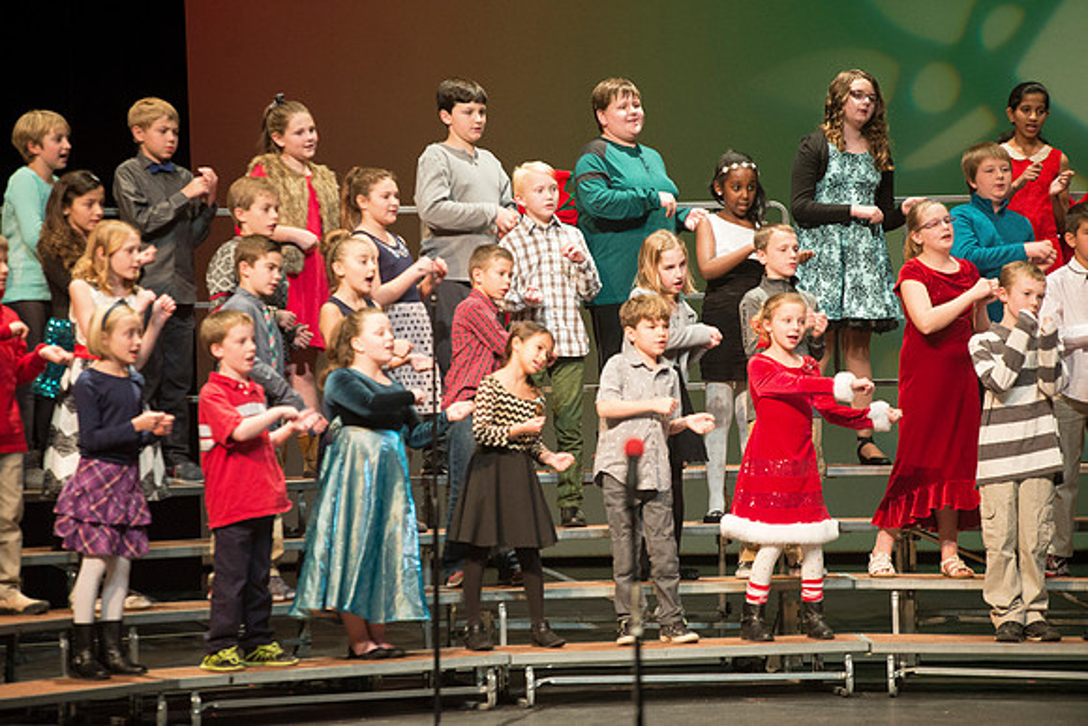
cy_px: 363
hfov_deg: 10.3
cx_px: 544
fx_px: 6046
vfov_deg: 6.9
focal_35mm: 200
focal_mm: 200
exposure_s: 1/160
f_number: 2.8
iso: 2500
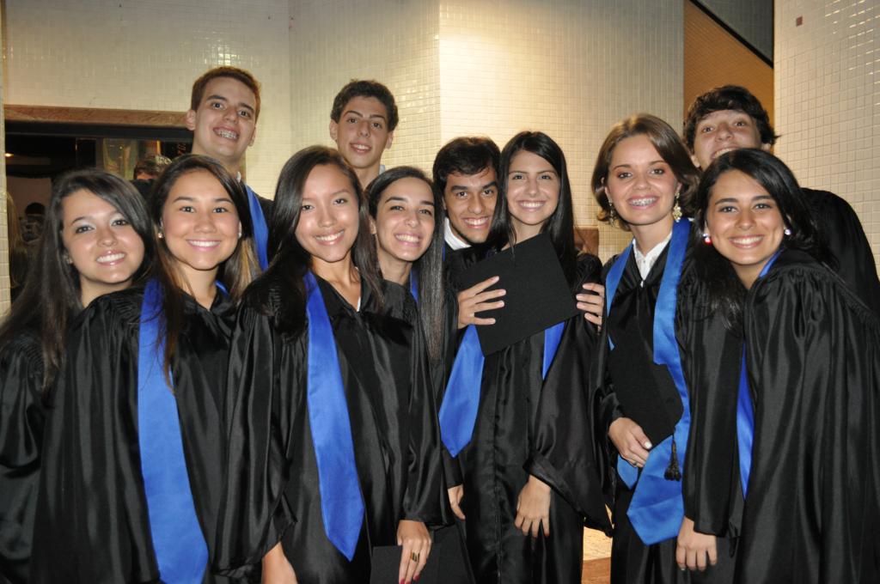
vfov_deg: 43.5
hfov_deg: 62.0
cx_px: 440
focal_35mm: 30
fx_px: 732
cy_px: 292
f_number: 3.8
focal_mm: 20
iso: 800
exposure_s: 1/60
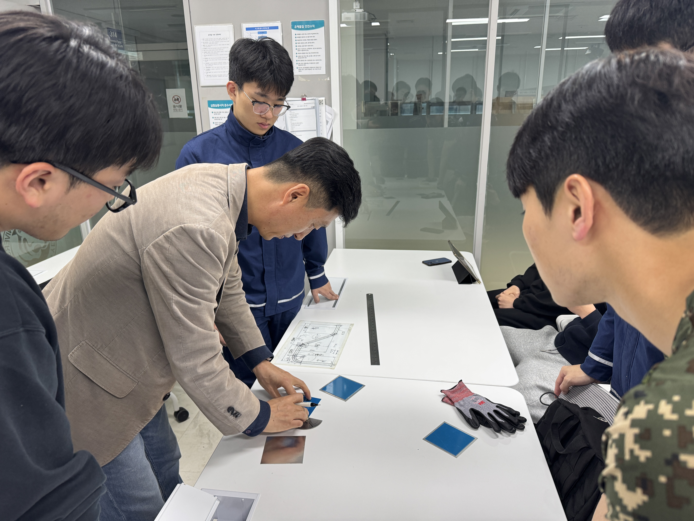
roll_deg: +1.9
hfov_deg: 71.6
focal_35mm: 24
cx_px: 347
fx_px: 481
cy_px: 260
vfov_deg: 56.8
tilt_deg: -17.5
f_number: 1.78
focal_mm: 6.76
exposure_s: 1/120
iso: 160
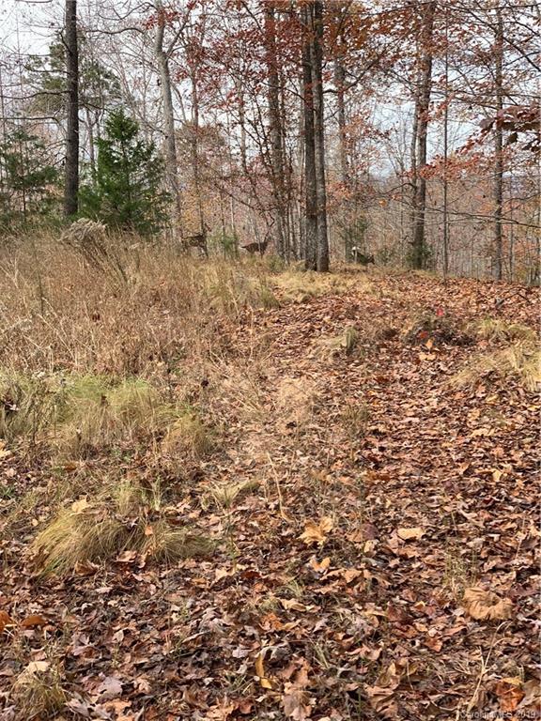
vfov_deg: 36.8
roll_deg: +0.7
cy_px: 360
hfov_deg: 28.0
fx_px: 1084
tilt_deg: -8.0
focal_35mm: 52
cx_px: 270
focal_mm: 6
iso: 16
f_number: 2.4
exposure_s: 1/137
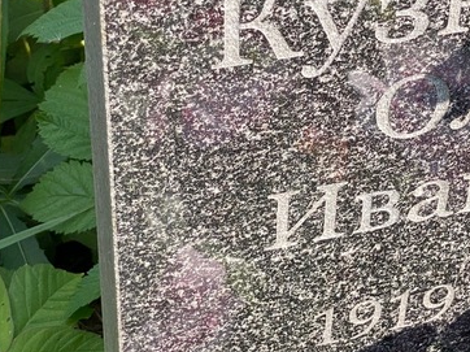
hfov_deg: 16.7
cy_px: 125
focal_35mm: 115
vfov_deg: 12.9
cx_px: 504
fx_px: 1560
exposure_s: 1/484
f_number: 2
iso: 20
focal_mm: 6
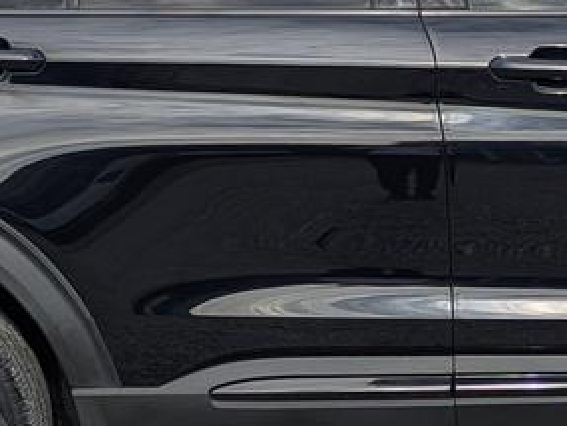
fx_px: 1835
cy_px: 315
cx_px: 443
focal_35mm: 112
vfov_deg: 13.2
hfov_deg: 17.4
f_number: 1.89
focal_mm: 5.43
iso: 44
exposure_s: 1/1420
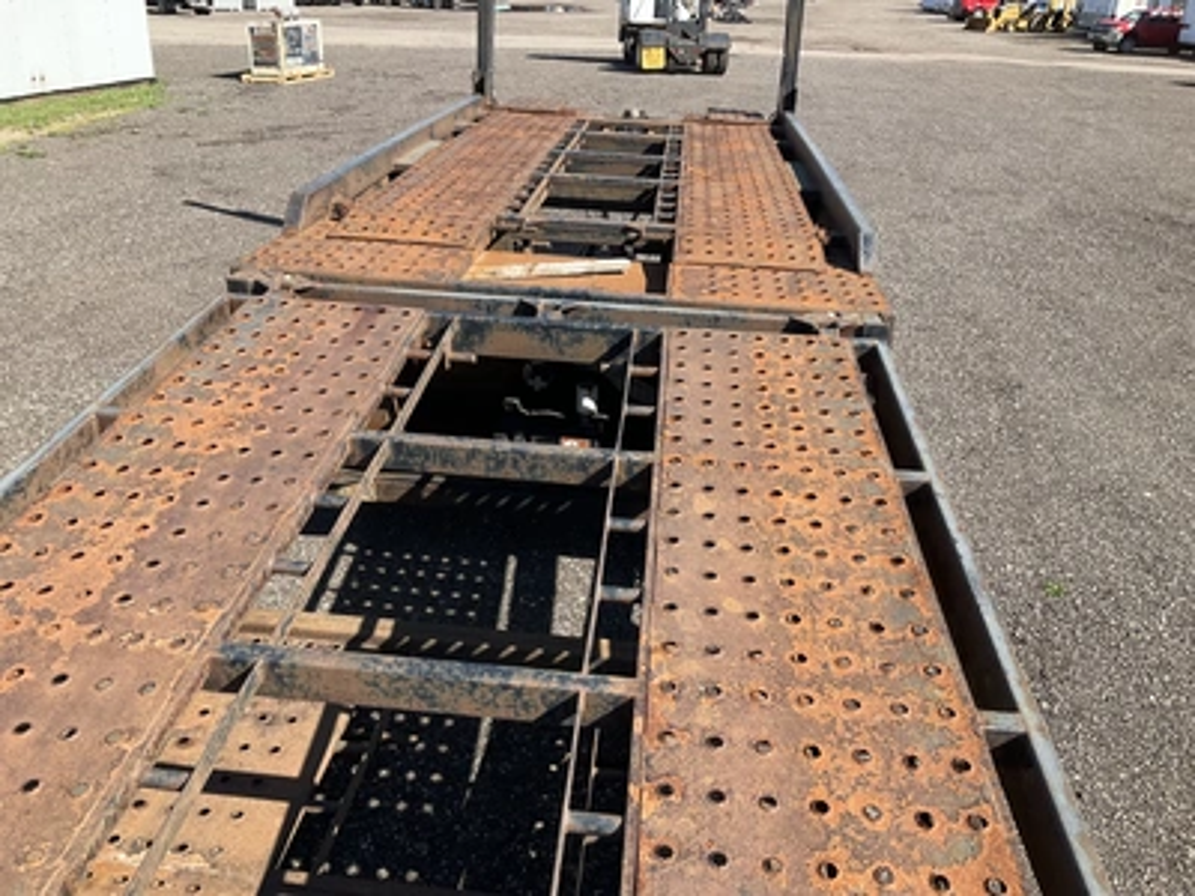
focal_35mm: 29
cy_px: 448
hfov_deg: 61.7
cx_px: 598
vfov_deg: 48.2
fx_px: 1001
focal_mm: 3
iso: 25
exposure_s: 1/770
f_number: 1.8
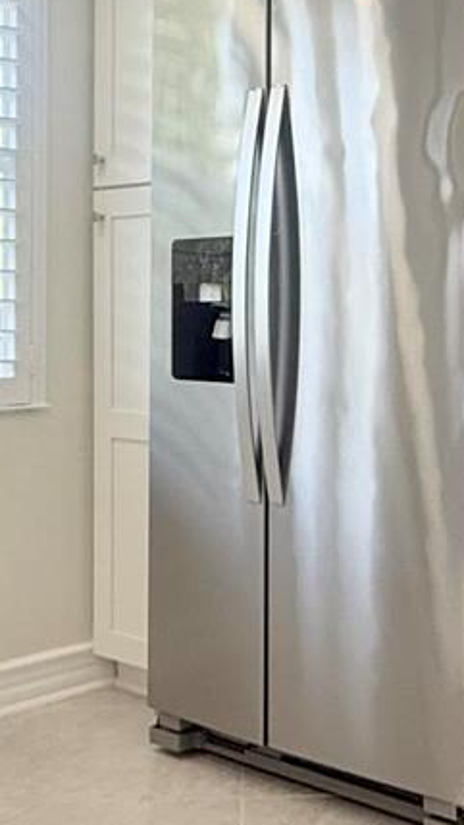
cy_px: 299
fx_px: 1246
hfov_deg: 20.9
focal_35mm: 57
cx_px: 354
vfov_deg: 36.3
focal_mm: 2.22
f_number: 2.2
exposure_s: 1/120
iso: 100
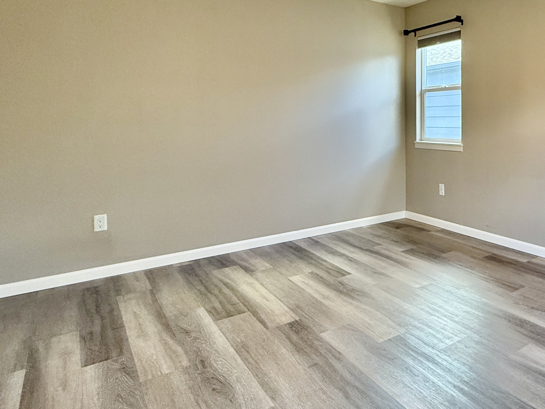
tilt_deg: +0.0
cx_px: 450
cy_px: 123
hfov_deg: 59.2
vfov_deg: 50.0
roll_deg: +0.1
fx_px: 425
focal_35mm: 27
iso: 250
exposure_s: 1/120
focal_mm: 2.22
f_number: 2.2
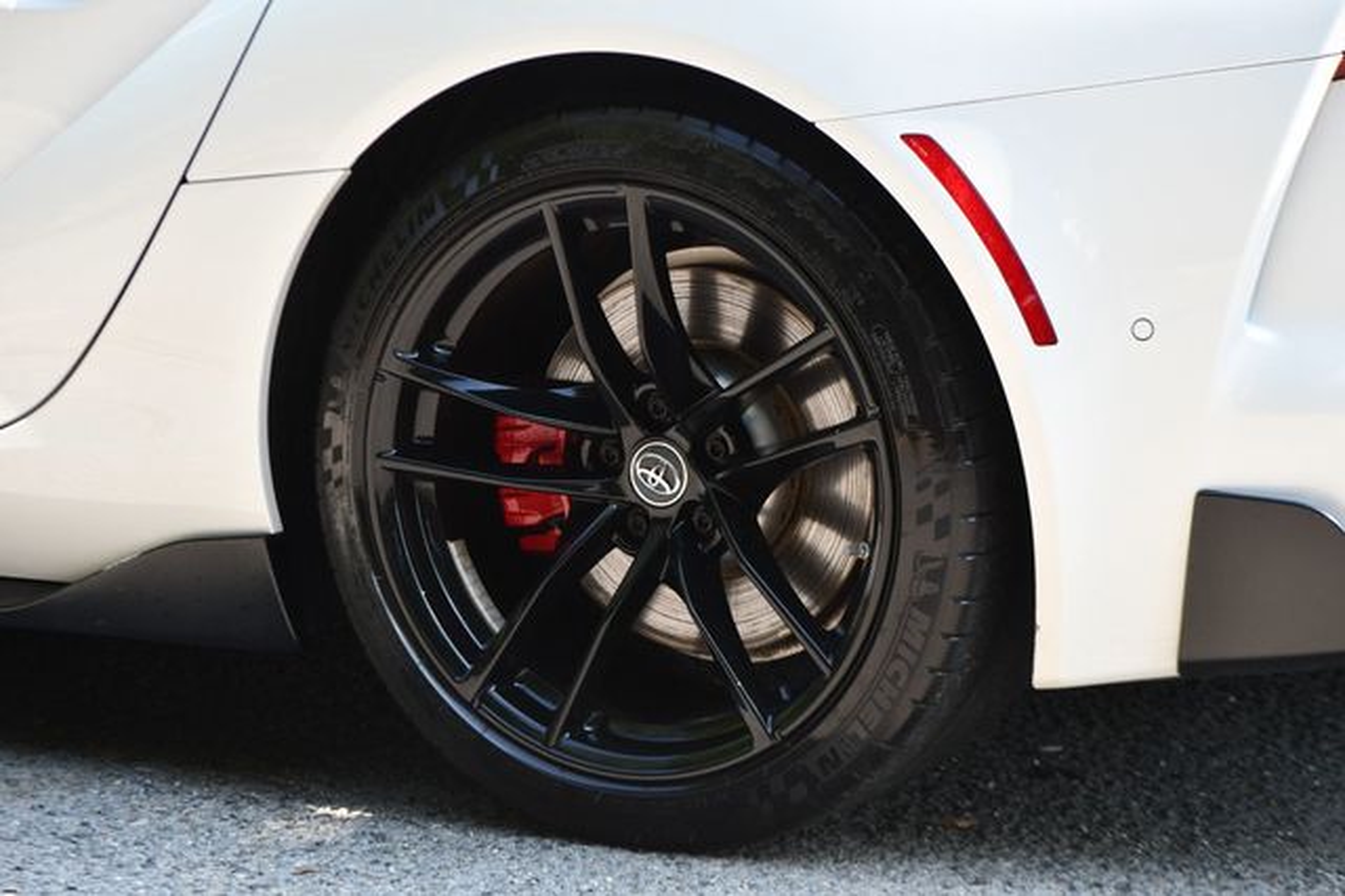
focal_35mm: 153
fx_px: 5713
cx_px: 672
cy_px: 448
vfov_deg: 9.0
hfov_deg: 13.4
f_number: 5.6
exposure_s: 1/250
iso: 360
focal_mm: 102
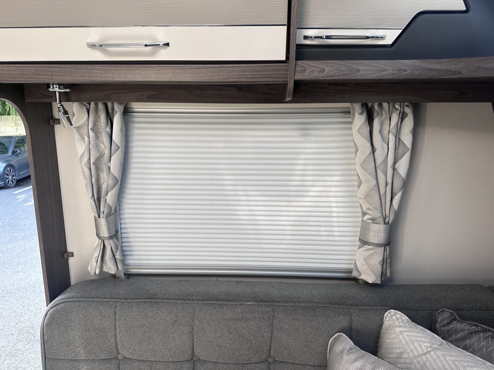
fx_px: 343
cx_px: 247
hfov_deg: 71.6
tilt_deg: -10.7
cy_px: 185
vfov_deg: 56.8
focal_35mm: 24
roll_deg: +0.7
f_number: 1.78
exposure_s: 1/158
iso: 64
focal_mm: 6.86
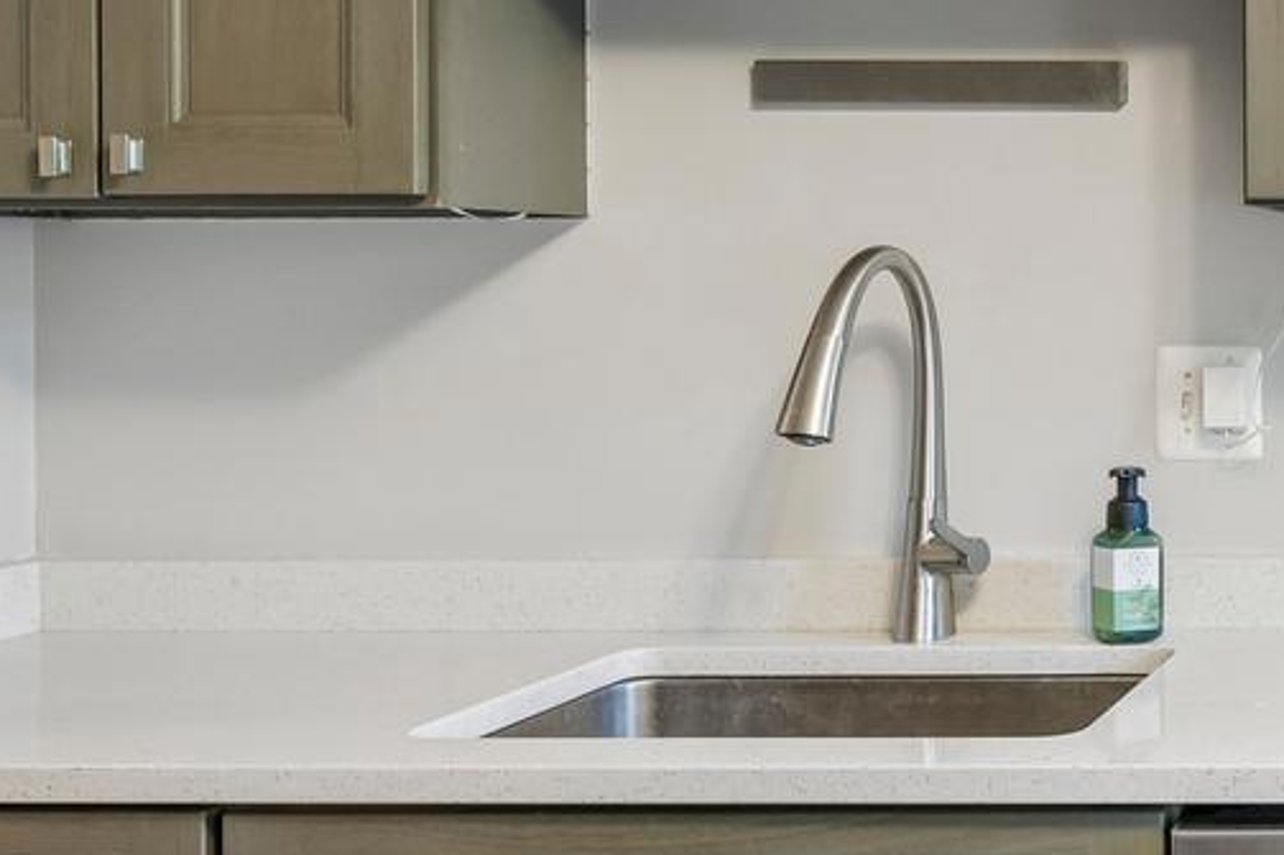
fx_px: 2032
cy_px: 313
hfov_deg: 29.1
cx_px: 1624
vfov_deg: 23.7
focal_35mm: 57
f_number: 8
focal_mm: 14
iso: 400
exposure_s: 1/5
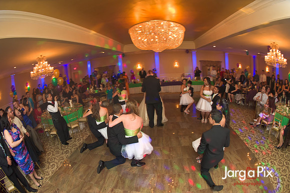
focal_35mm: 16
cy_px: 96
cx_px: 145
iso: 1600
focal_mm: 16
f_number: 5.6
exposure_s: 1/25
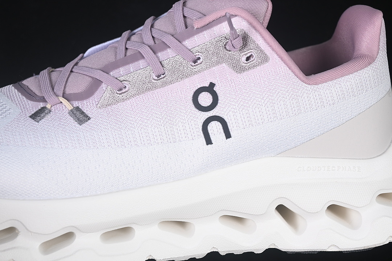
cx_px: 196
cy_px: 130
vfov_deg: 18.2
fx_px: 817
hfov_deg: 27.0
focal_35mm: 75
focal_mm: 50
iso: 160
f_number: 7.1
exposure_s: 1/80
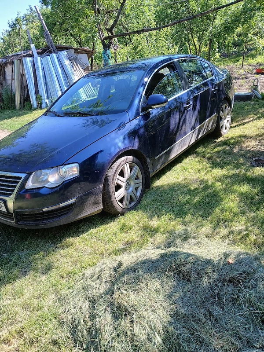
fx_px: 264
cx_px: 132
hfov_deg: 53.1
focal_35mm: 26
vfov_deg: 67.3
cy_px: 176
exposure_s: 1/133
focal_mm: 3.98
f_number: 1.8
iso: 20
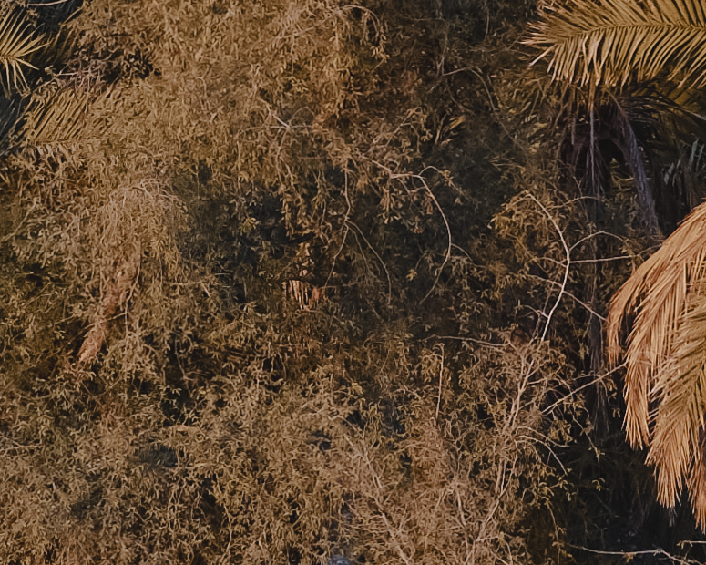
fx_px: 15629
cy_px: -1217
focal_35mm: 748
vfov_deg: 2.1
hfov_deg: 2.6
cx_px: 1284
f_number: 7.1
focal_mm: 68.7
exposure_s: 1/250
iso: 200
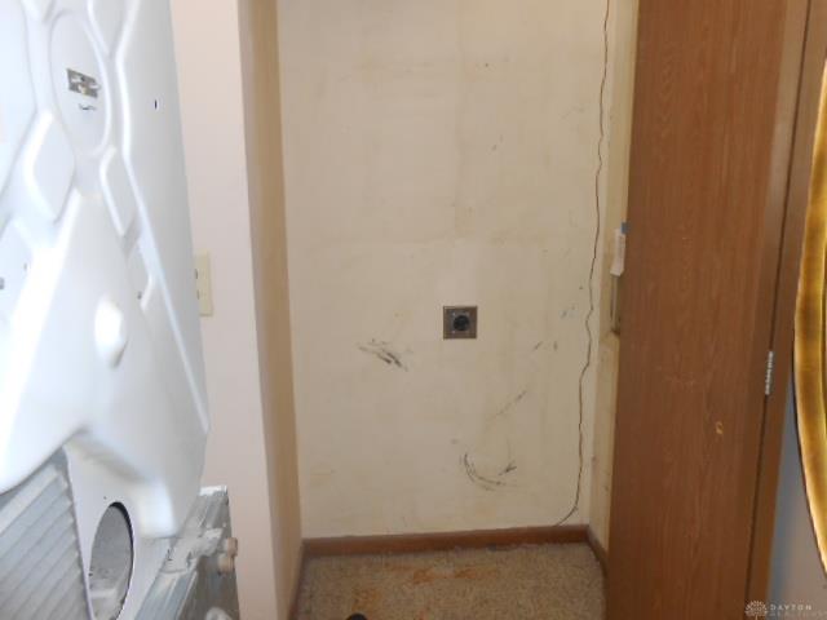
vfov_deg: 53.1
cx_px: 414
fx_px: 621
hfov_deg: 67.3
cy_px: 310
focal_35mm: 26
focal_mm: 4.6
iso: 200
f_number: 3.5
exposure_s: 1/25
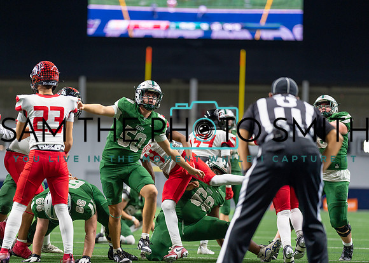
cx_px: 184
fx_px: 1482
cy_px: 132
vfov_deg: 10.2
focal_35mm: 141
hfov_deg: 14.2
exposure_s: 1/1250
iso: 800
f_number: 1.8
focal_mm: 135
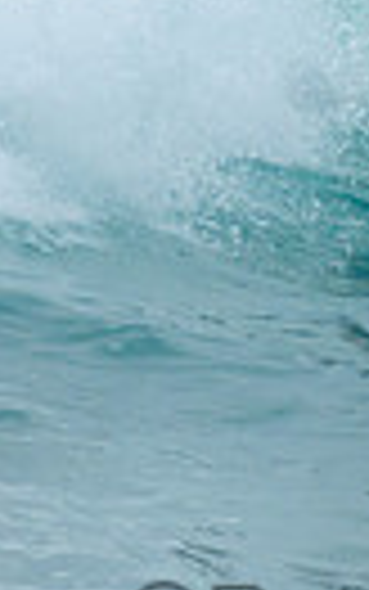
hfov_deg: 0.5
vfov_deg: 0.8
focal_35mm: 2706
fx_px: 43493
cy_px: -124
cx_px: 472
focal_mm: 400
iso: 400
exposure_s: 1/2000
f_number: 5.6
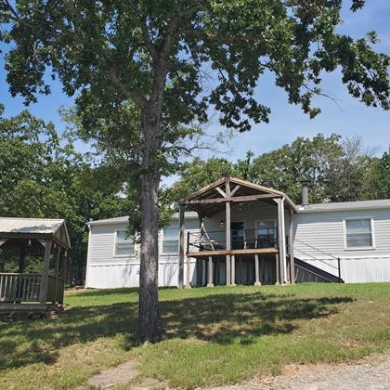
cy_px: 201
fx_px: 446
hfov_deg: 46.9
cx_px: 240
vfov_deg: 47.2
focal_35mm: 35
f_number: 2.4
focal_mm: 4.3
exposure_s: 1/1252
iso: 50
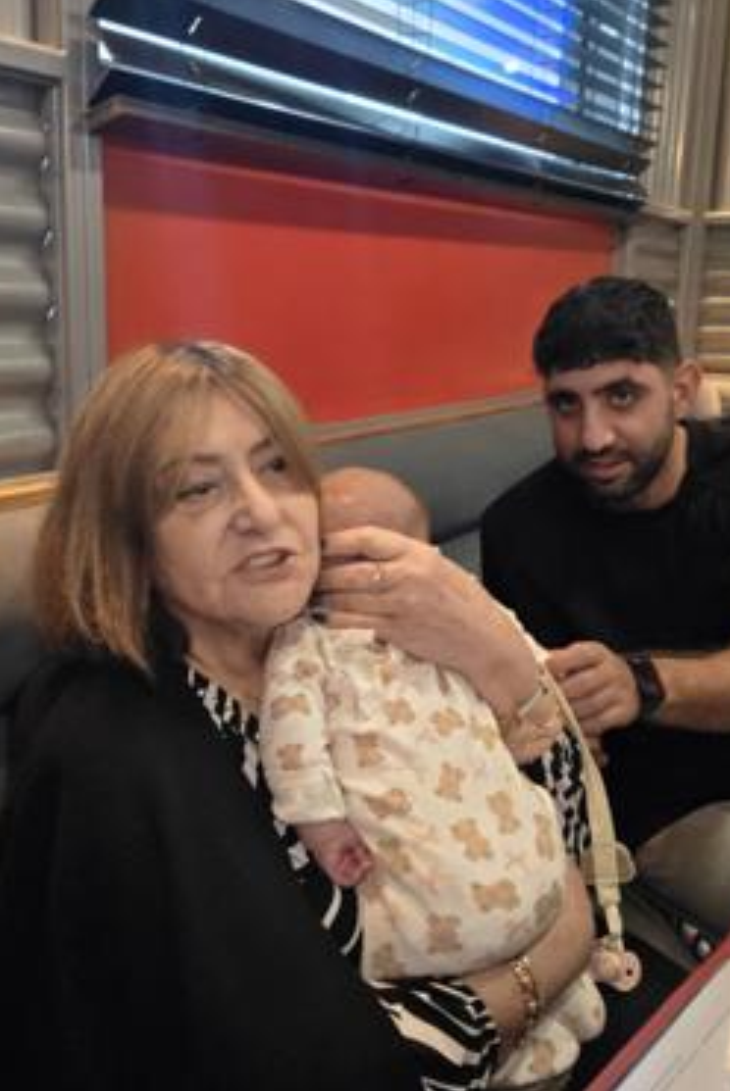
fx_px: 1063
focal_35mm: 35
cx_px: 280
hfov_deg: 37.7
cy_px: 543
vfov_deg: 54.4
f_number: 2.2
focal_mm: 3.3
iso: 1000
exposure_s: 1/17.2
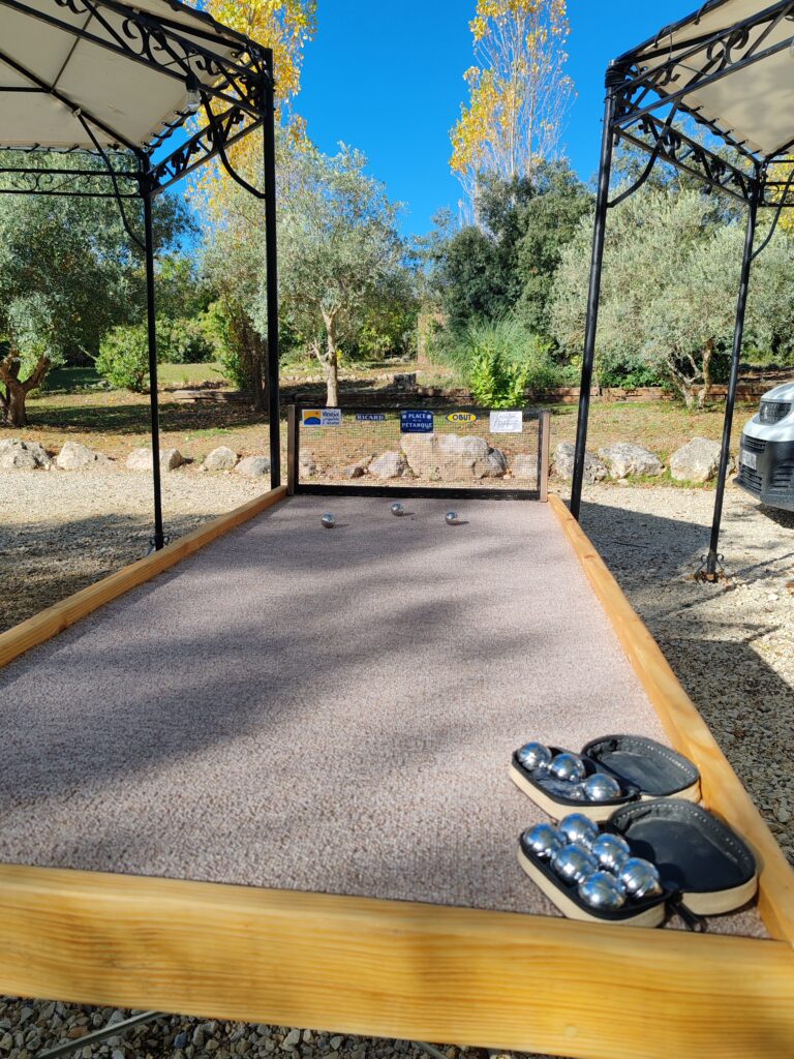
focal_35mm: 27
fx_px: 826
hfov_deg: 51.4
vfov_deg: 65.3
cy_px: 530
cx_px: 397
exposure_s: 1/510
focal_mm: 6.12
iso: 50
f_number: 1.9
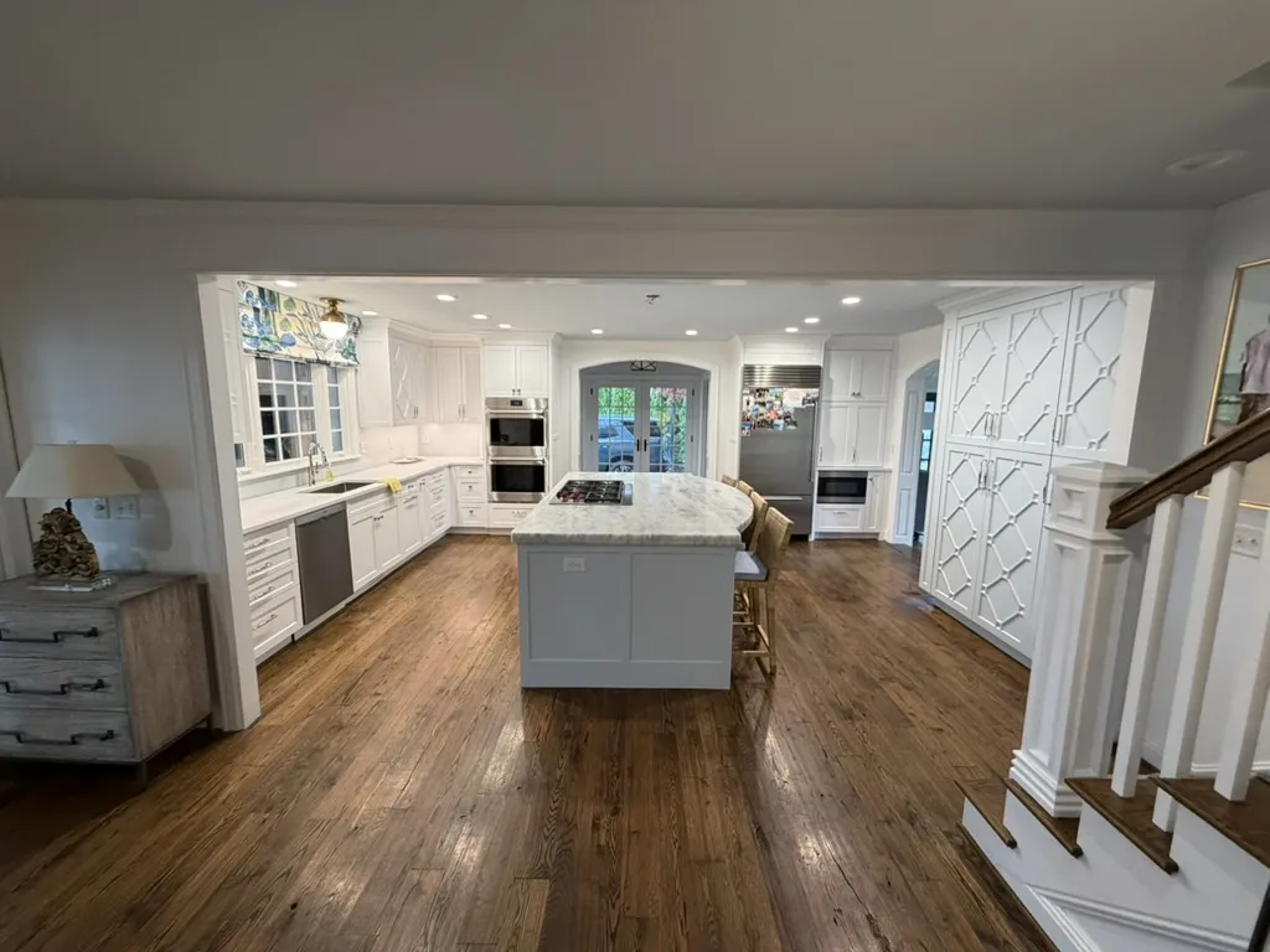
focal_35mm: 14
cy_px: 476
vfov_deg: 85.7
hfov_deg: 102.1
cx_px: 635
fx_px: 514
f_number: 2.2
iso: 200
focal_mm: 2.22
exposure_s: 1/60
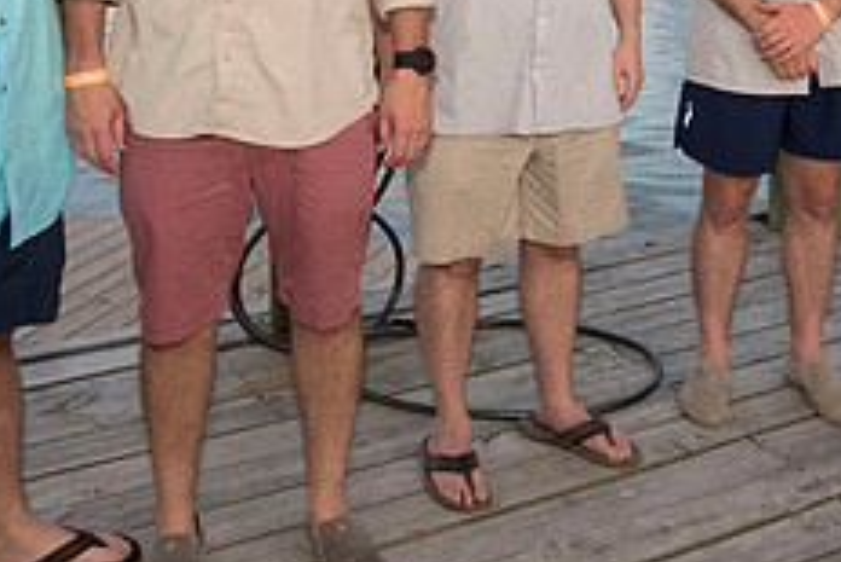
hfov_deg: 36.0
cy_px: -20
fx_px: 1286
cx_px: 536
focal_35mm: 55
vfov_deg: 23.5
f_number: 5.6
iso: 250
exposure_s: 1/160
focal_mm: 22
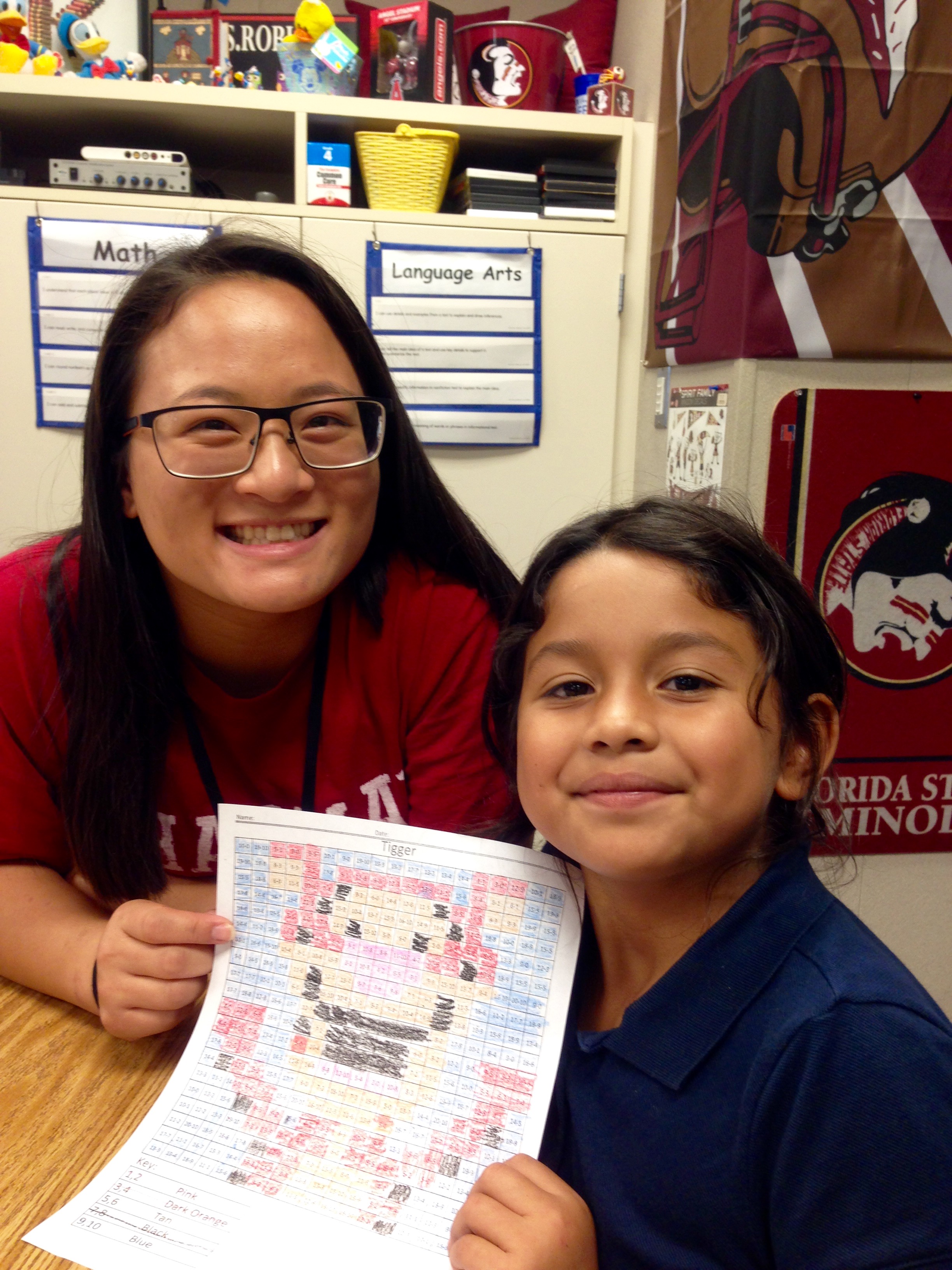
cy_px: 635
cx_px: 476
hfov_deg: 42.9
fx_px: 1210
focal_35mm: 33
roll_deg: -3.1
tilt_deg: -8.7
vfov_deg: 55.4
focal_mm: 4.12
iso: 80
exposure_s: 1/20
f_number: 2.4
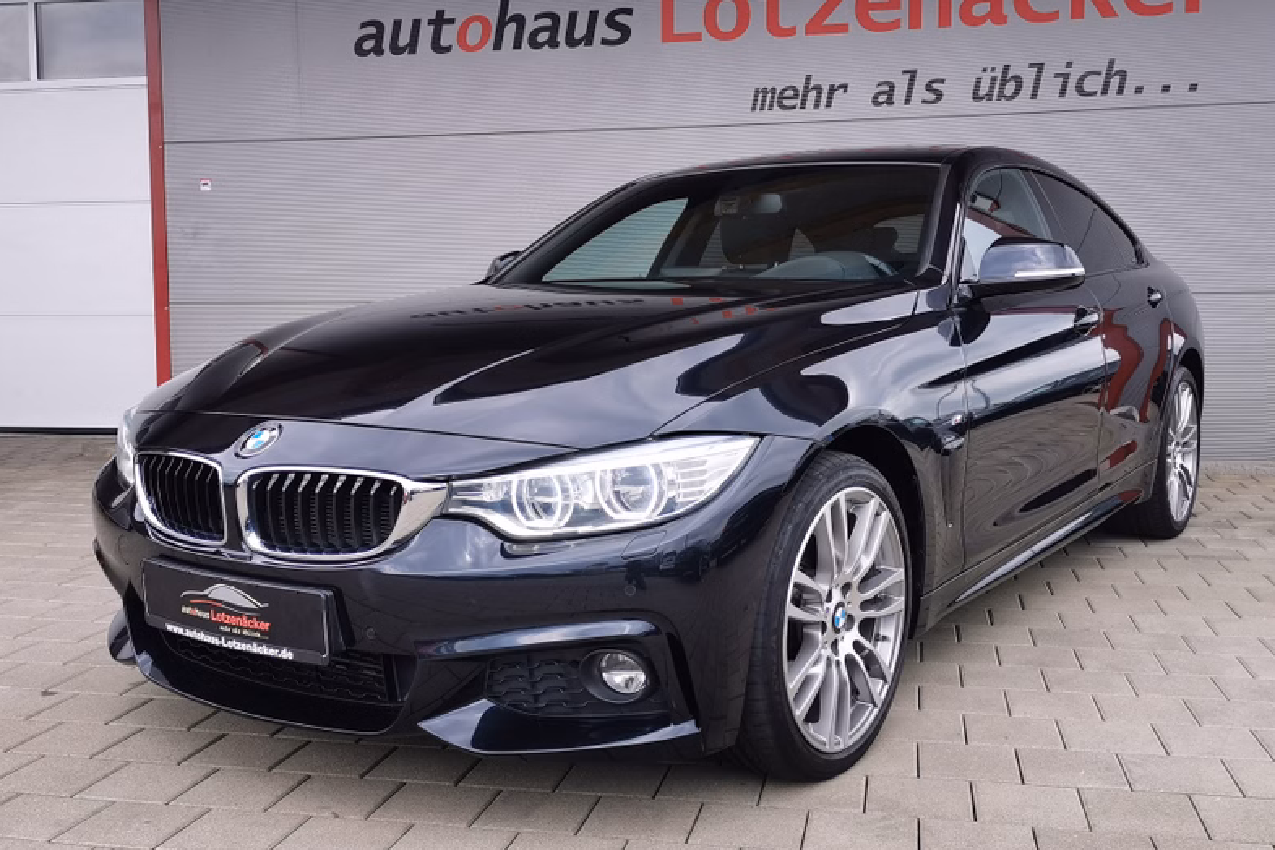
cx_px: 644
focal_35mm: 36
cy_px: 448
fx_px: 1275
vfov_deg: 36.9
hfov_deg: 53.1
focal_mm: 5.58
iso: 50
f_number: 1.8
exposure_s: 1/949
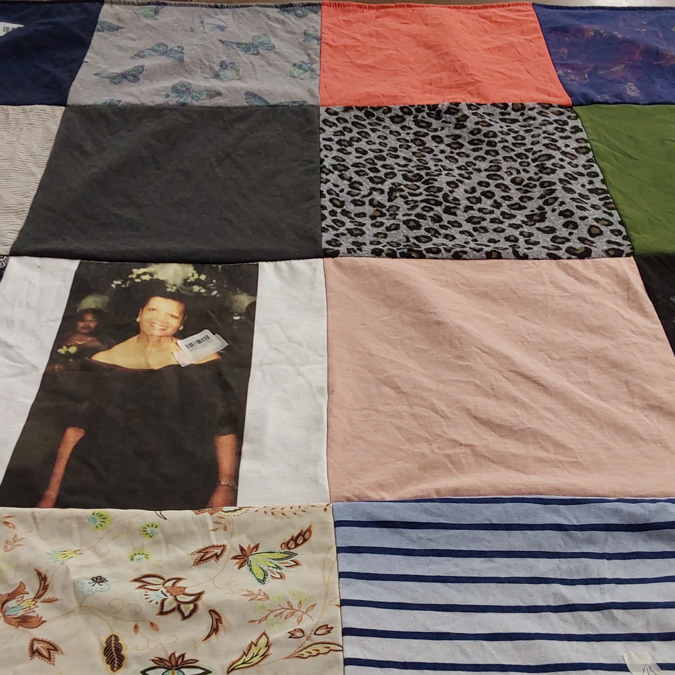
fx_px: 927
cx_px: 343
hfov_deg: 40.0
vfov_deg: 39.7
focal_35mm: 42
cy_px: 425
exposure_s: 1/60
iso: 80
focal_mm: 2.91
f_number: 1.9
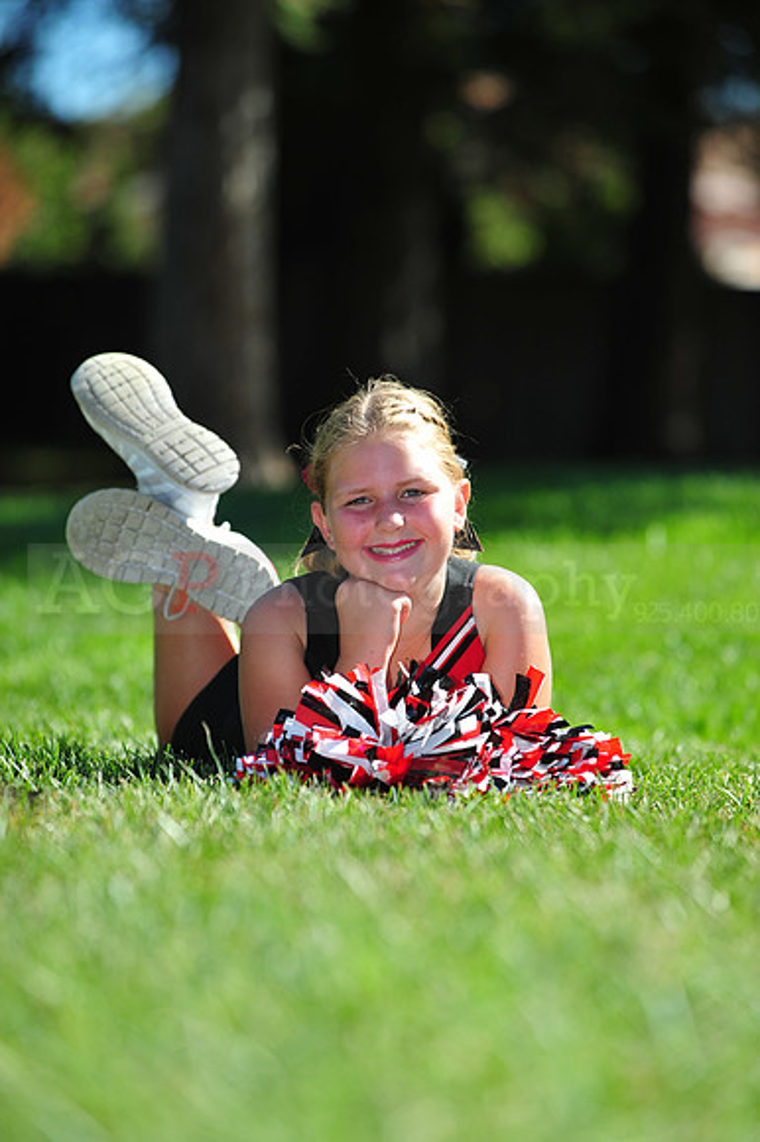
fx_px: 6340
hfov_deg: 6.9
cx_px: 380
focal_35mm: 200
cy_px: 571
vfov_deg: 10.3
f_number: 4.5
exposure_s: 1/2000
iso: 400
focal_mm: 200
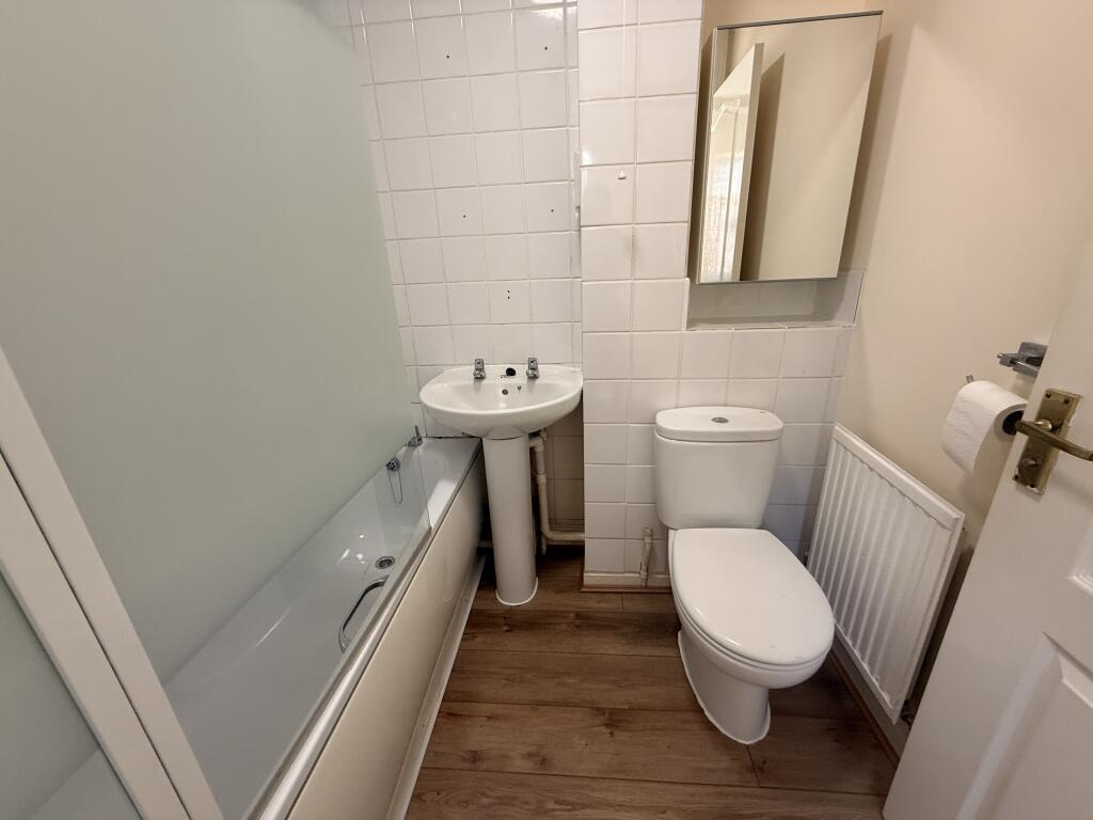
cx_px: 546
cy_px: 410
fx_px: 442
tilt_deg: -19.5
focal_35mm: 14
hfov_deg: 102.1
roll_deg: +2.1
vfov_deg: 85.7
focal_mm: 2.22
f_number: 2.2
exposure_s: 1/100
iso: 200
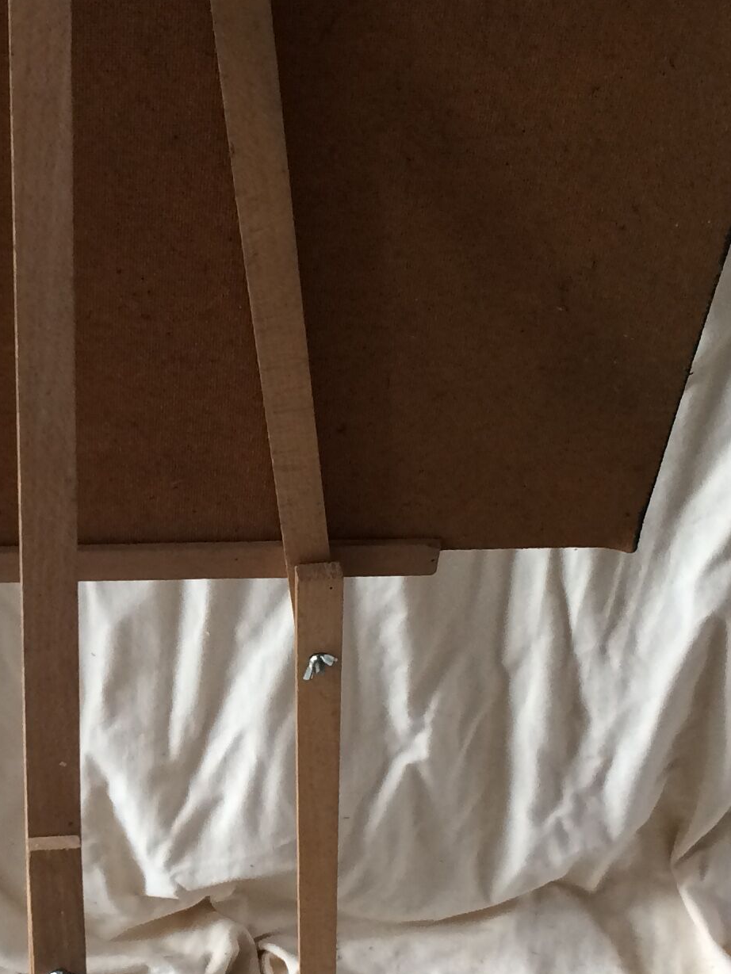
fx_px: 2168
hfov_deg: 18.7
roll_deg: -1.2
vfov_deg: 25.2
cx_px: 27
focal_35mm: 77
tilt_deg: -37.0
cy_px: 641
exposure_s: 1/33
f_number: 2.2
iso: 50
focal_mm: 4.15
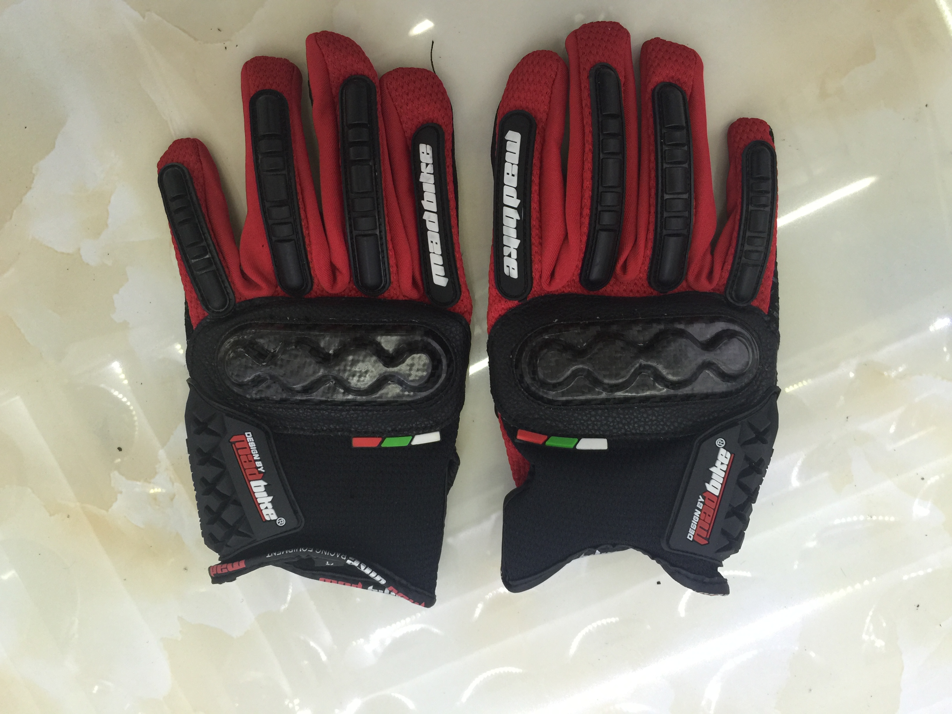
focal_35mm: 29
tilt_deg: -82.4
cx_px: 476
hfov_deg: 61.7
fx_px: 798
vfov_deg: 48.2
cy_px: 357
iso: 64
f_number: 2.2
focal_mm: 4.15
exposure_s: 1/17
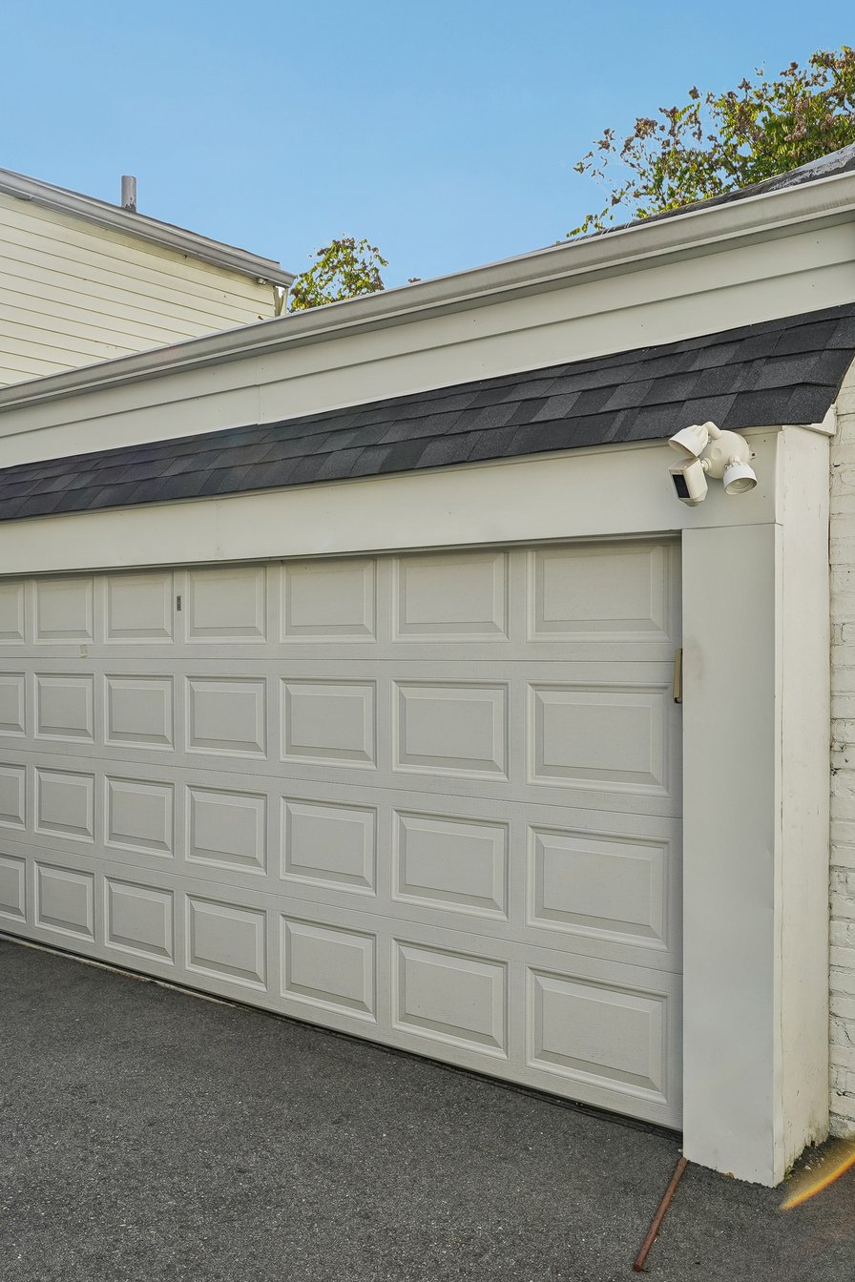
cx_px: 405
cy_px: 642
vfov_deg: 58.7
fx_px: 1140
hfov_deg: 41.1
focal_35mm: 32
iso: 125
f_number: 9
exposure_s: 1/200
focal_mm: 21
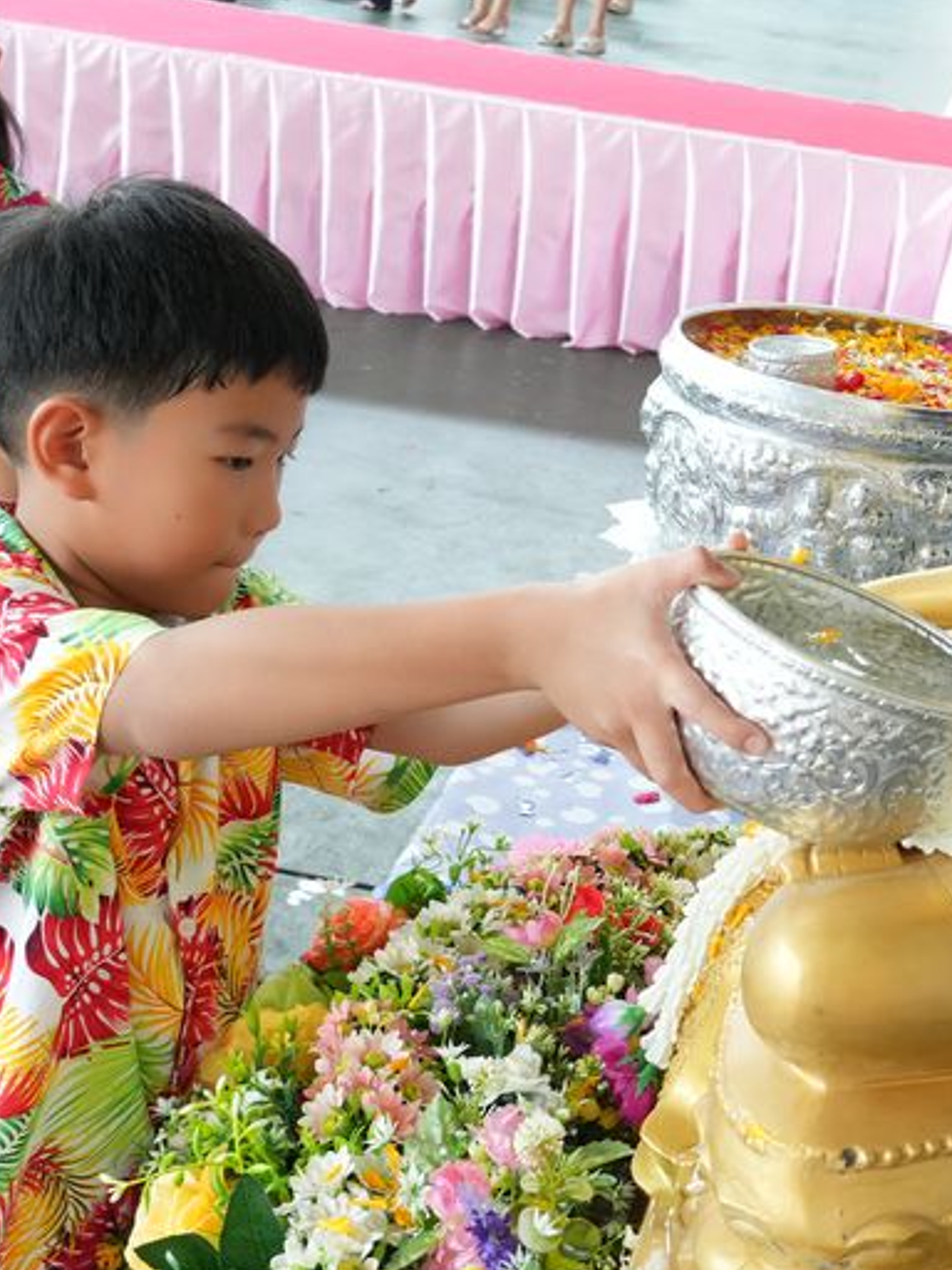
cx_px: 694
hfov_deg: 23.4
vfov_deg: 31.1
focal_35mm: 62
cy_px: 502
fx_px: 2273
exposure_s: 1/125
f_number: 5.6
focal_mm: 22
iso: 1600
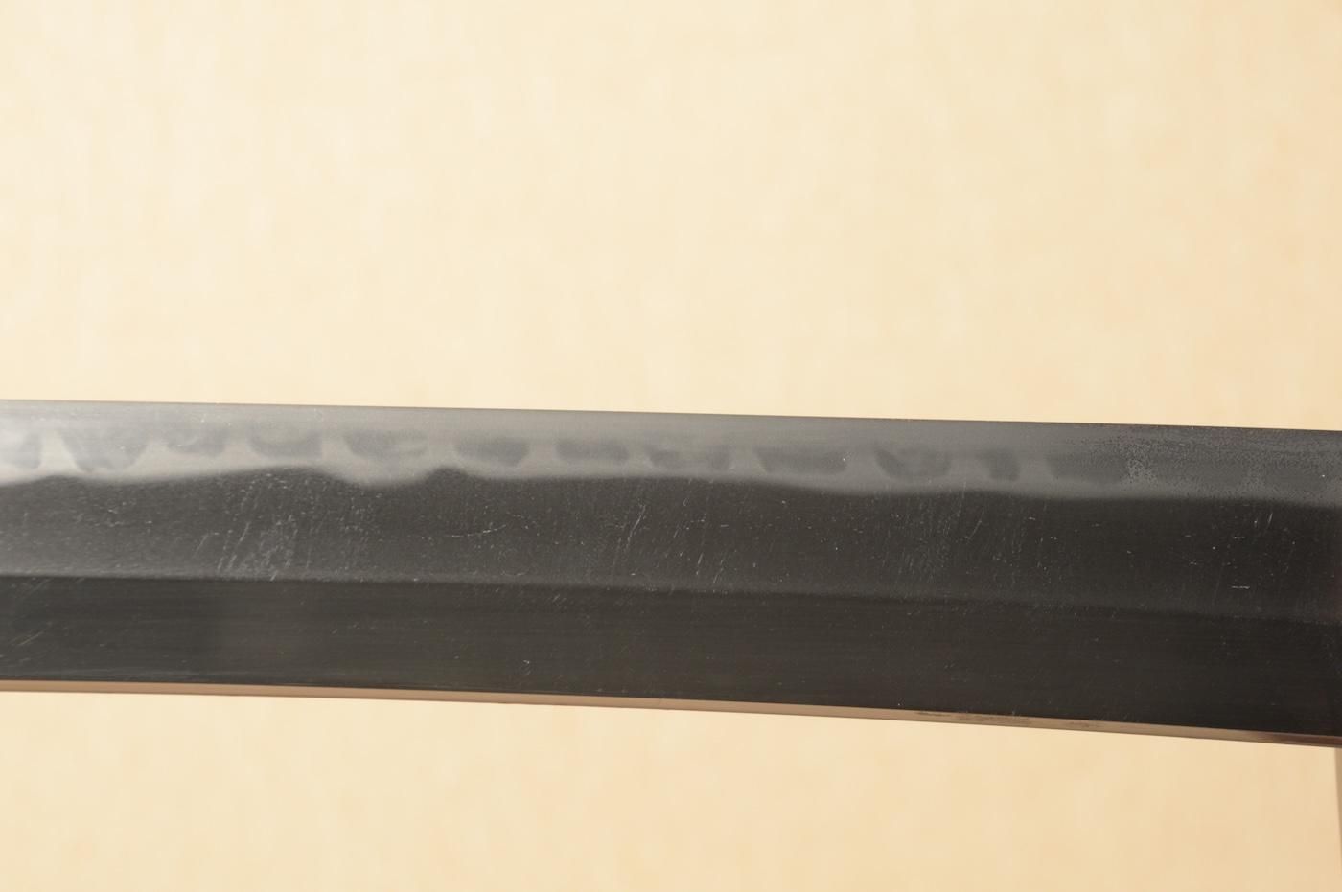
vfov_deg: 9.6
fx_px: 5308
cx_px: 671
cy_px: 446
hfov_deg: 14.4
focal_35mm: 142
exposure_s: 1/1.6
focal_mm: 95
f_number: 11
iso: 400
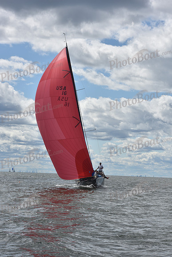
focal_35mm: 95
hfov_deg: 14.4
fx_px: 680
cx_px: 86
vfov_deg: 21.5
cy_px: 128
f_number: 11
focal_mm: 95
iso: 250
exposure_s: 1/800
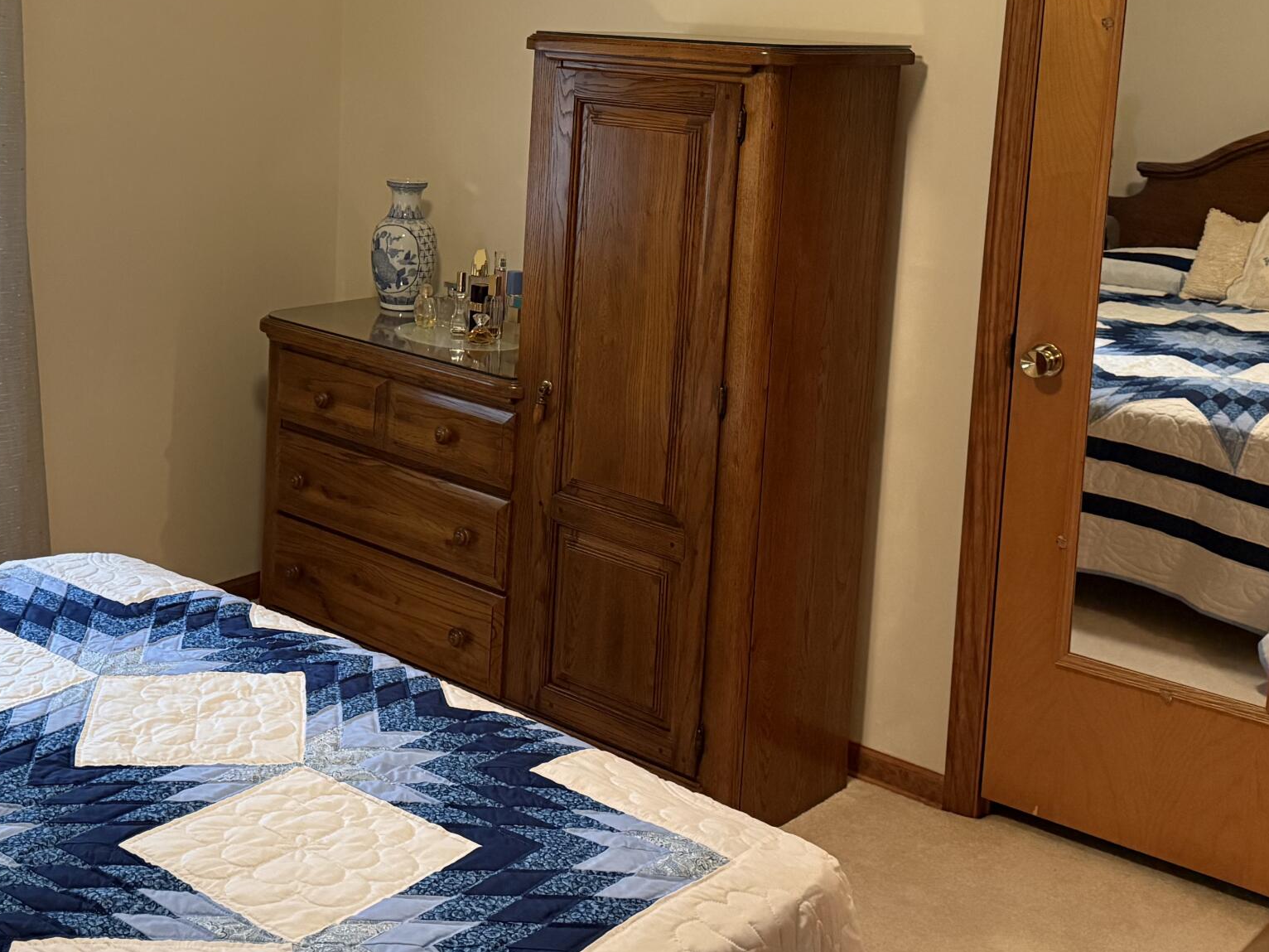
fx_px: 1723
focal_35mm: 47
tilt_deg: -7.6
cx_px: 488
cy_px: 231
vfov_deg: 30.3
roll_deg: -1.7
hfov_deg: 40.2
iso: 640
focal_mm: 6.76
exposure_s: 1/60
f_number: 1.78
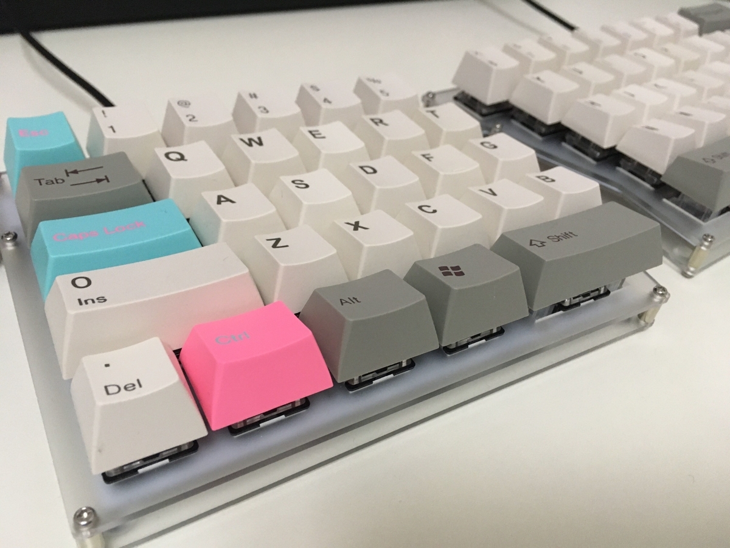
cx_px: 365
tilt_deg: -38.4
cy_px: 274
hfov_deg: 61.7
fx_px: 612
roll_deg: -8.0
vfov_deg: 48.2
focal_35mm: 29
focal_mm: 4.15
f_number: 2.2
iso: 200
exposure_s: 1/33
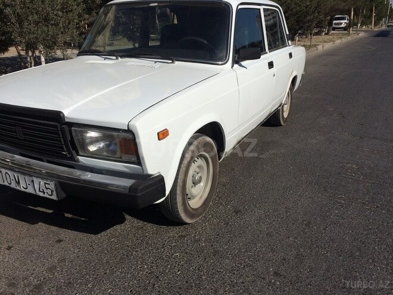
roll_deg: -0.7
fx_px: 329
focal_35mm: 29
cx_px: 196
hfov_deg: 61.7
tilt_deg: -20.9
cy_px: 148
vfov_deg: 48.2
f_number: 2.2
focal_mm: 4.15
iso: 32
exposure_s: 1/5882
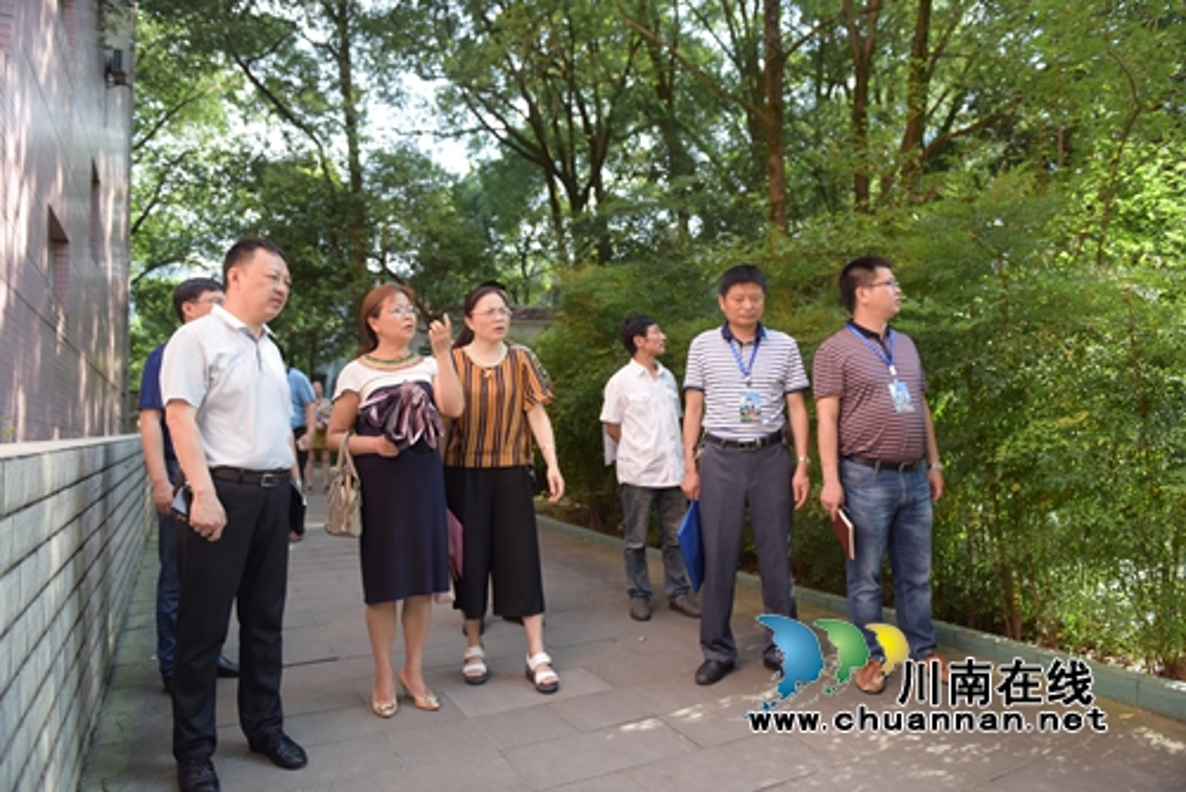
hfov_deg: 73.7
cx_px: 593
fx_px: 791
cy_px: 396
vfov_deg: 53.2
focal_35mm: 24
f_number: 3.2
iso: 1600
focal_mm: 24
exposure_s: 1/2500
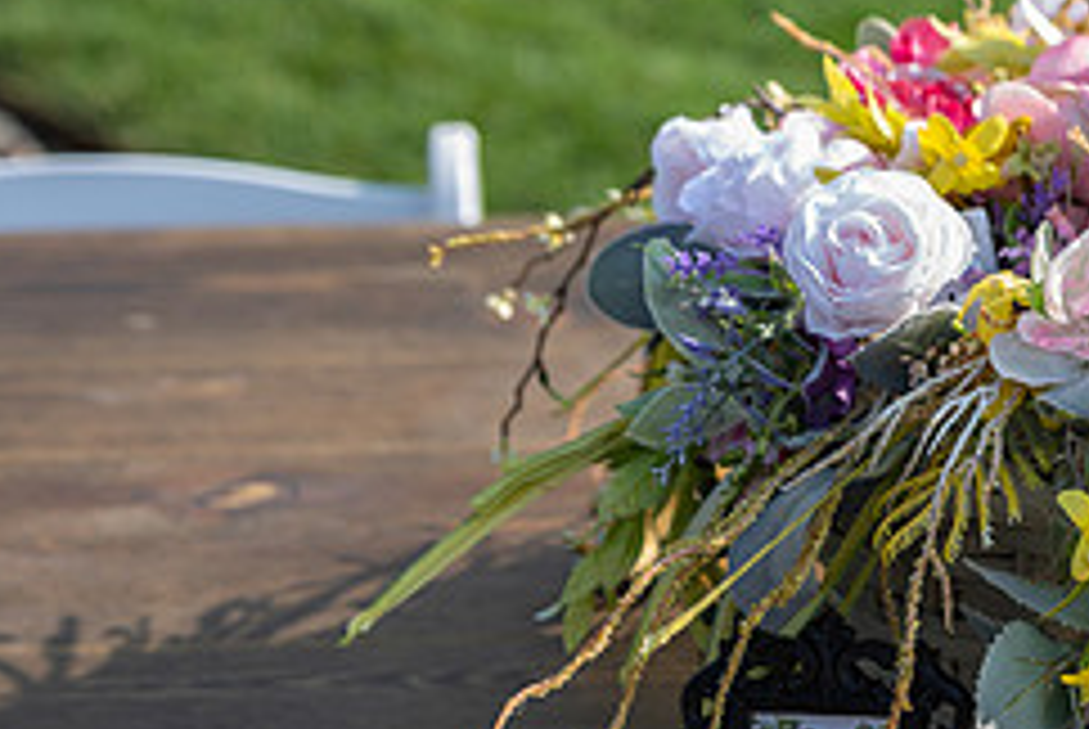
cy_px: 479
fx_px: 3483
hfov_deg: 17.4
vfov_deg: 11.9
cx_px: 1076
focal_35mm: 115
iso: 64
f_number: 3.5
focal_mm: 48
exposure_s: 1/320
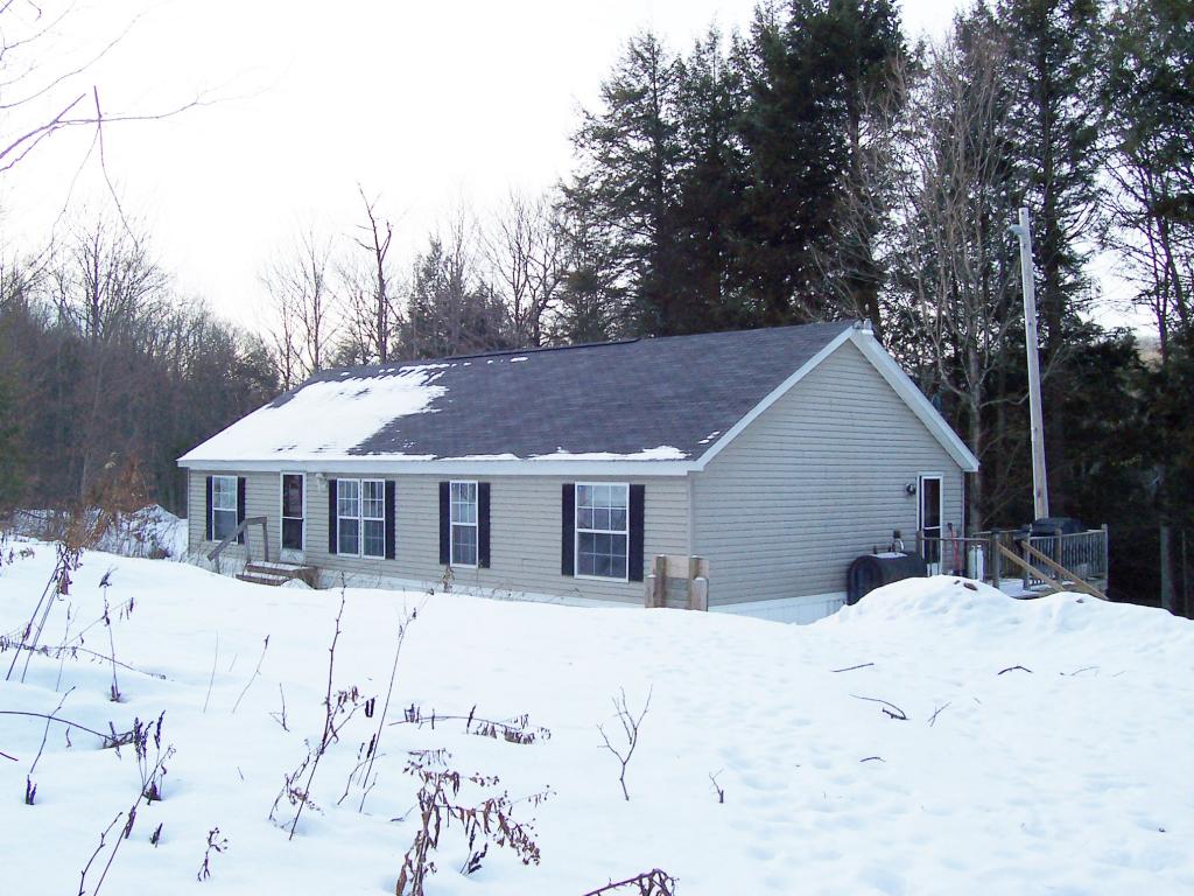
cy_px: 448
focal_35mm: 37
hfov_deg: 50.1
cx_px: 597
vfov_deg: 38.7
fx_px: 1276
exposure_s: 1/180
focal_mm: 5.6
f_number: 5.6
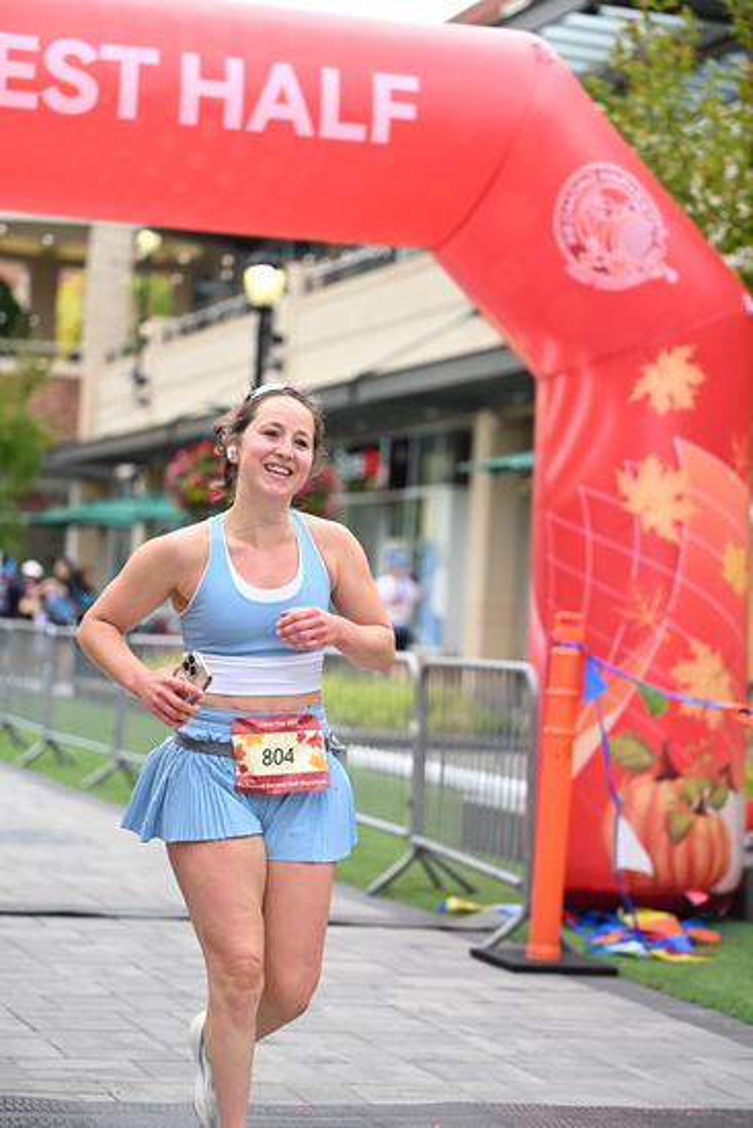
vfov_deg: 24.8
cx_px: 376
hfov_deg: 16.7
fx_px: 2571
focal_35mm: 82
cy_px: 564
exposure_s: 1/2000
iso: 640
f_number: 2.8
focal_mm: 82
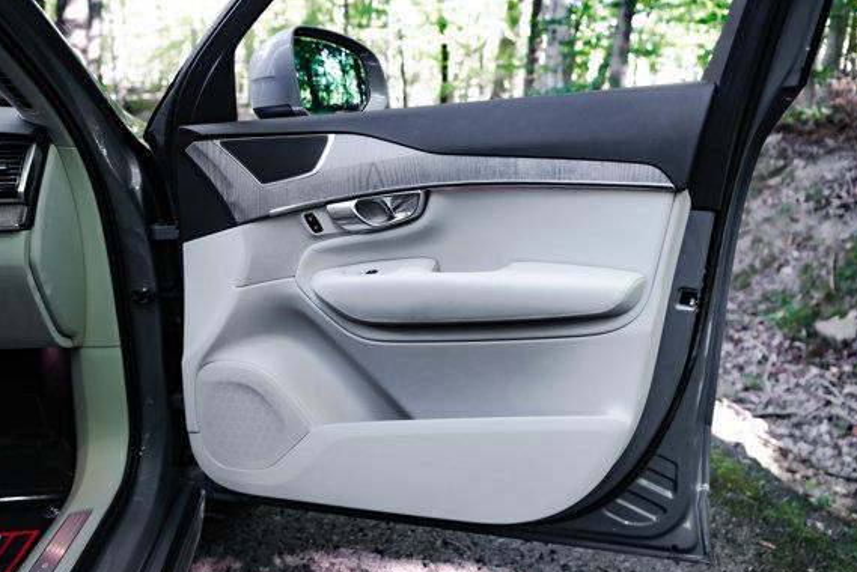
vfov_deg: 48.0
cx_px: 444
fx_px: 643
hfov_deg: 67.3
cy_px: 285
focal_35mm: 27
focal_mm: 24
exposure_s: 1/200
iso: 1600
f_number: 2.8
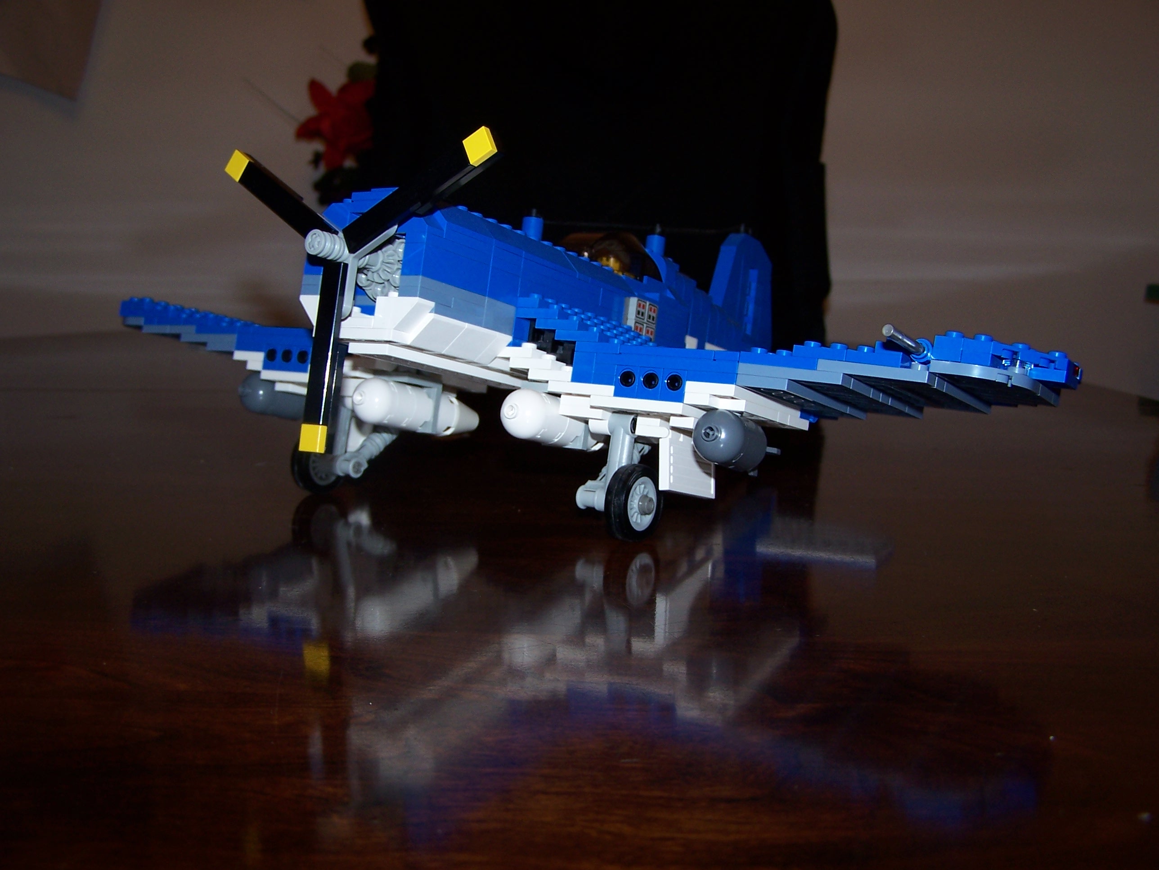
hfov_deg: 49.0
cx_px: 580
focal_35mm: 38
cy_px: 435
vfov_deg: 37.7
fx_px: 1272
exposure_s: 1/60
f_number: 2.8
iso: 80
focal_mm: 6.3
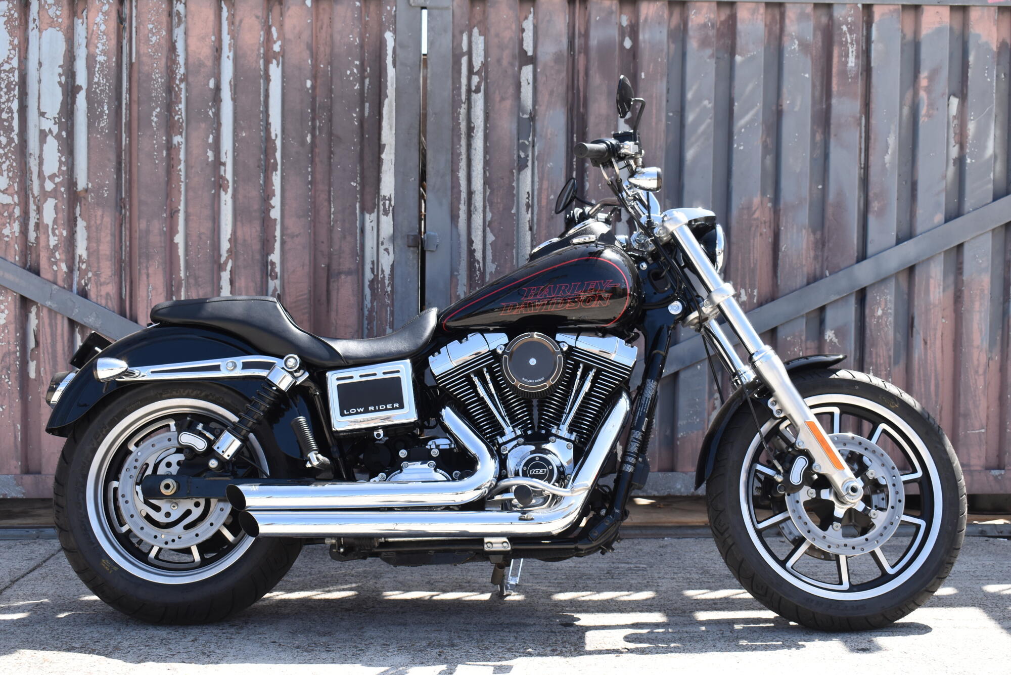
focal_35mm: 51
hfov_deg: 38.9
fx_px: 1433
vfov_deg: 26.5
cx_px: 506
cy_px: 338
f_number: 7.1
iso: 200
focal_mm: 34
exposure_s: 1/250
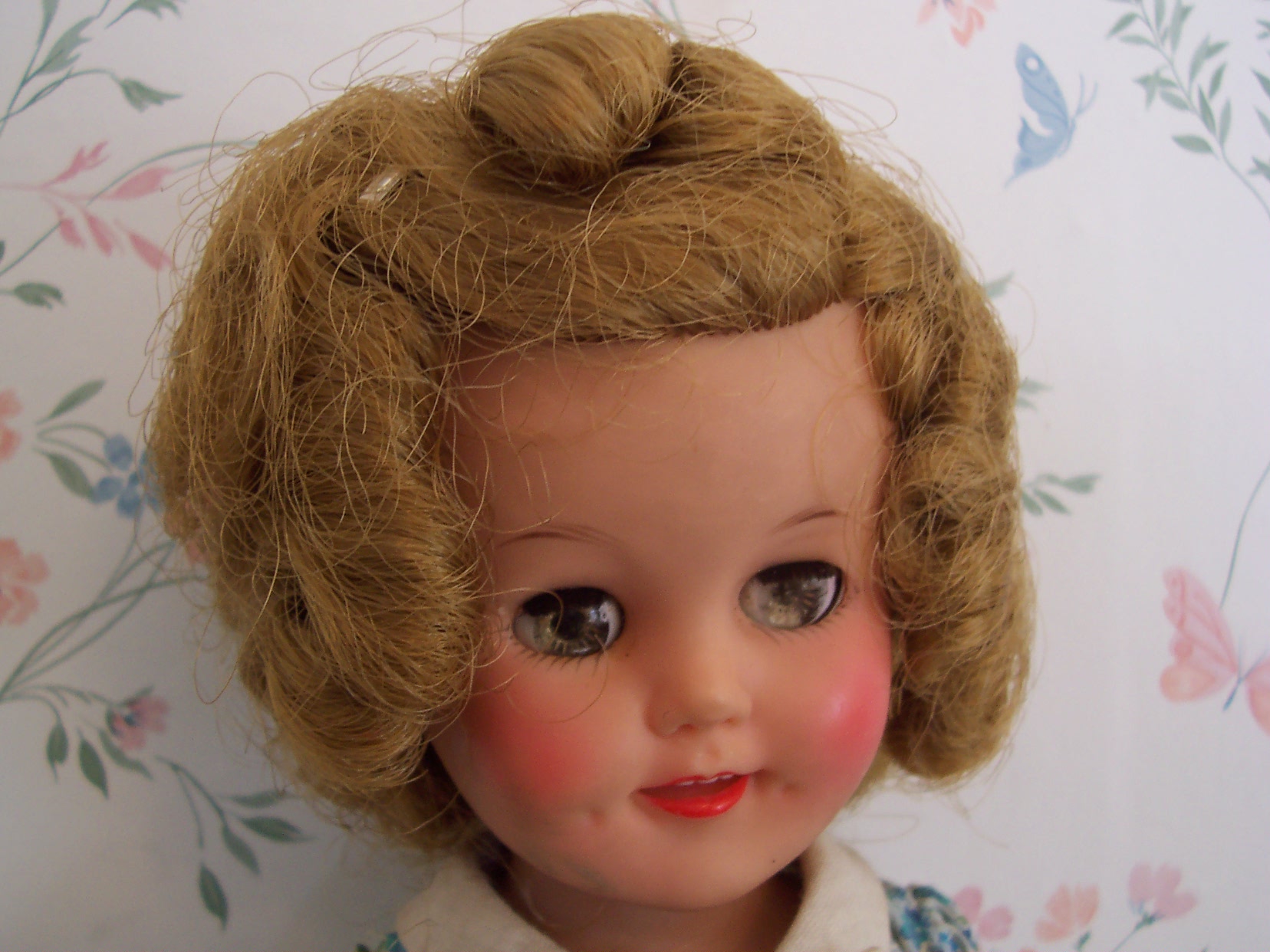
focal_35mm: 37
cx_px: 635
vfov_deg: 38.7
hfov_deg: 50.1
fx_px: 1357
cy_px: 476
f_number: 2.8
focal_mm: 5.6
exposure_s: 1/45
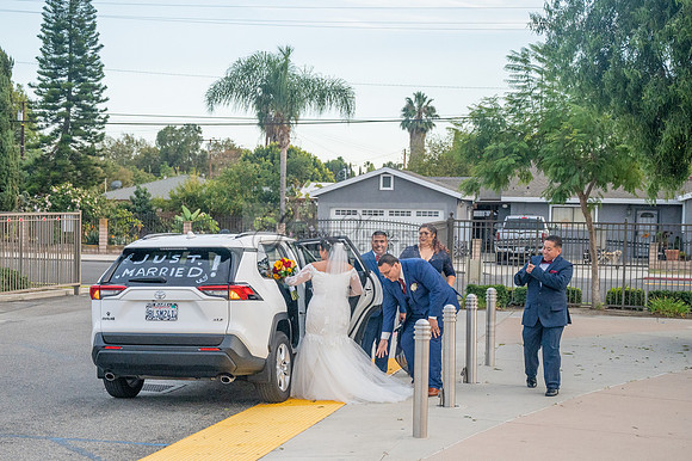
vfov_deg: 22.4
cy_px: 281
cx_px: 256
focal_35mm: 60
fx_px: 1162
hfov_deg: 33.0
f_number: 4
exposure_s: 1/3200
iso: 2500
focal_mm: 47
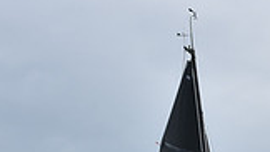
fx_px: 1882
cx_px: 211
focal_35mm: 263
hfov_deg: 8.2
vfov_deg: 4.4
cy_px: 446
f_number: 5.6
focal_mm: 70
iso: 250
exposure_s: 1/800
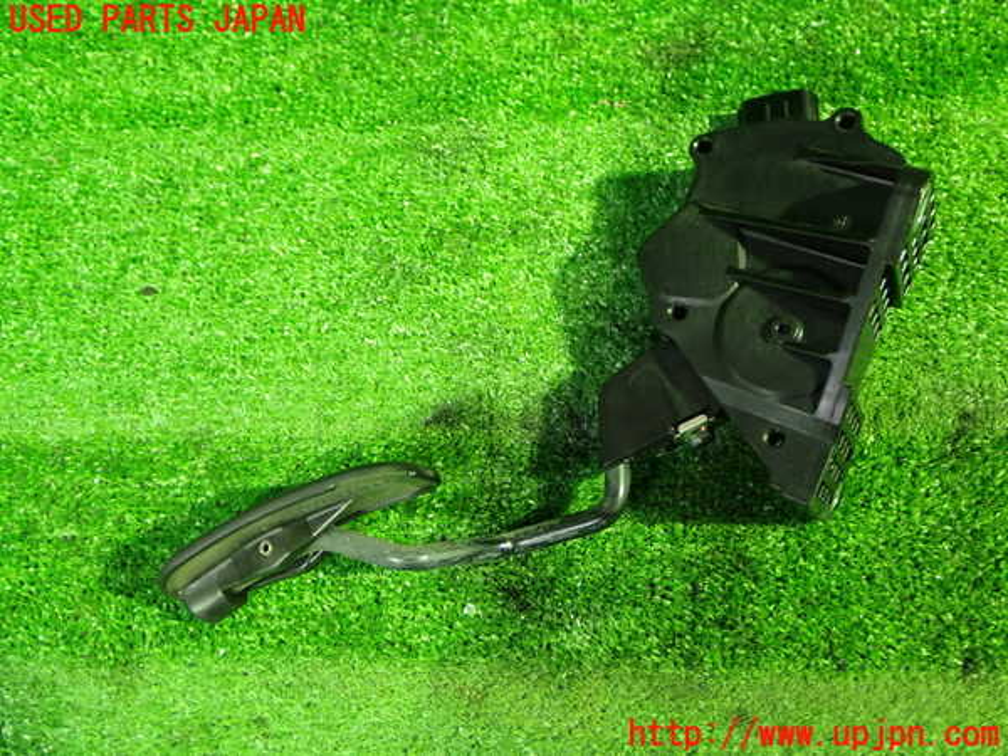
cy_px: 378
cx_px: 504
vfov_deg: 39.7
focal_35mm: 36
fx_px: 1048
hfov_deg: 51.4
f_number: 2.5
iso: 800
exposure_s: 1/15
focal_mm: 6.37
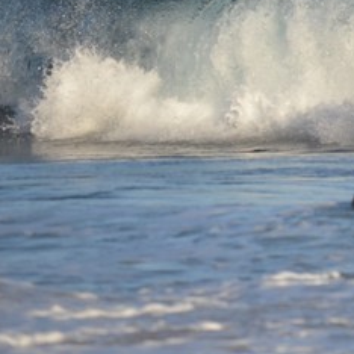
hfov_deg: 2.0
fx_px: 10390
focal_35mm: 898
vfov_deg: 2.0
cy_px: 89
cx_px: 404
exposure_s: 1/1600
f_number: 5.6
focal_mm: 300
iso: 400
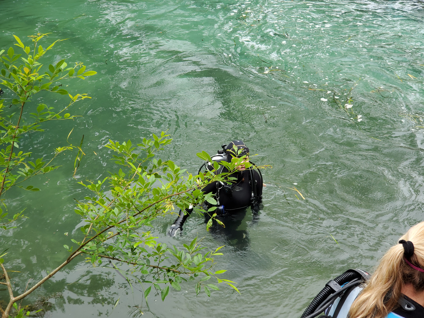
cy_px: 159
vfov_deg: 28.0
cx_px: 212
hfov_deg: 36.8
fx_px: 637
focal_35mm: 52
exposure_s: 1/60
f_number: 2.4
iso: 80
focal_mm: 6
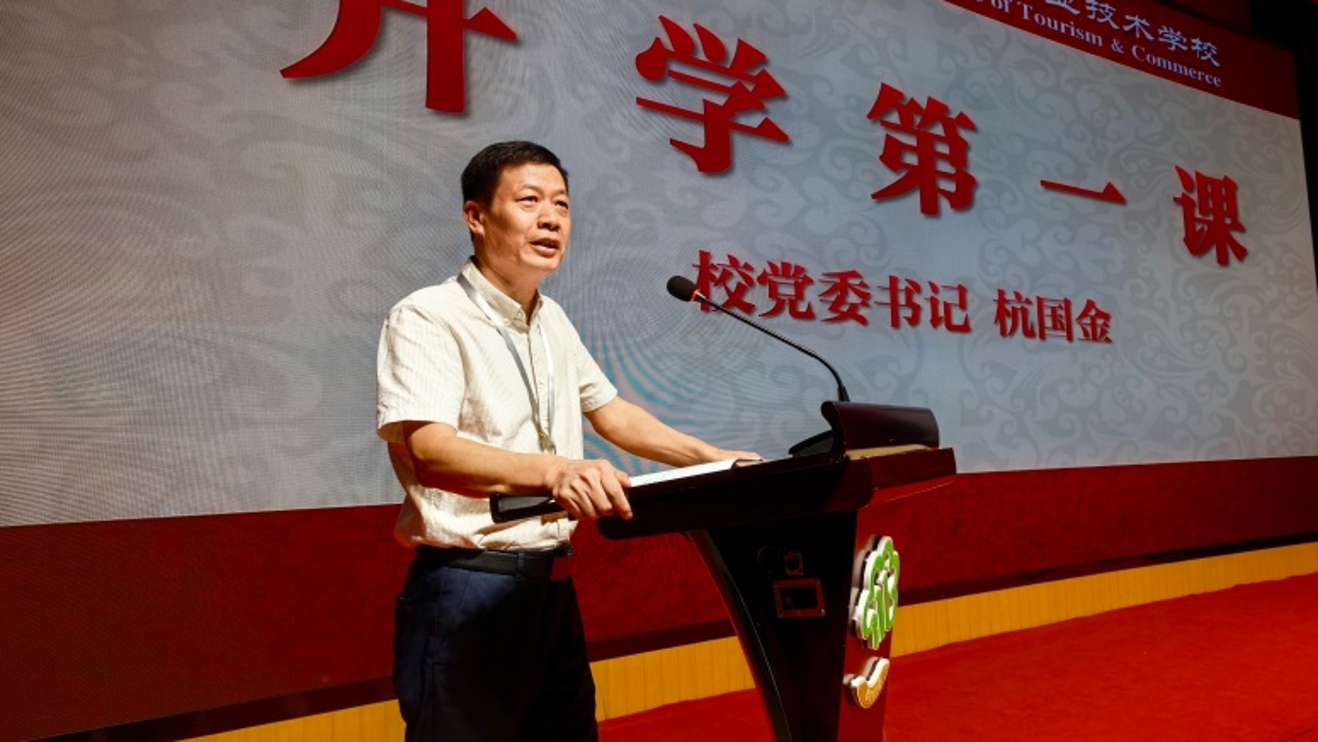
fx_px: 944
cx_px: 665
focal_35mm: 27
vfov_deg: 42.9
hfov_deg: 69.9
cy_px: 349
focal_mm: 6.98
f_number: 4
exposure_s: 1/100
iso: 250
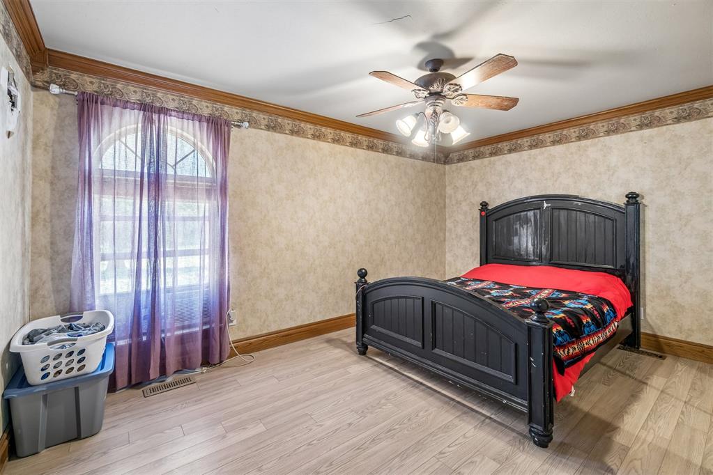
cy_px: 238
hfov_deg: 100.4
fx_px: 297
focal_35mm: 15
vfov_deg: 77.3
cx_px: 356
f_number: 6.3
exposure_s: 1/10
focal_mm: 10
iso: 200
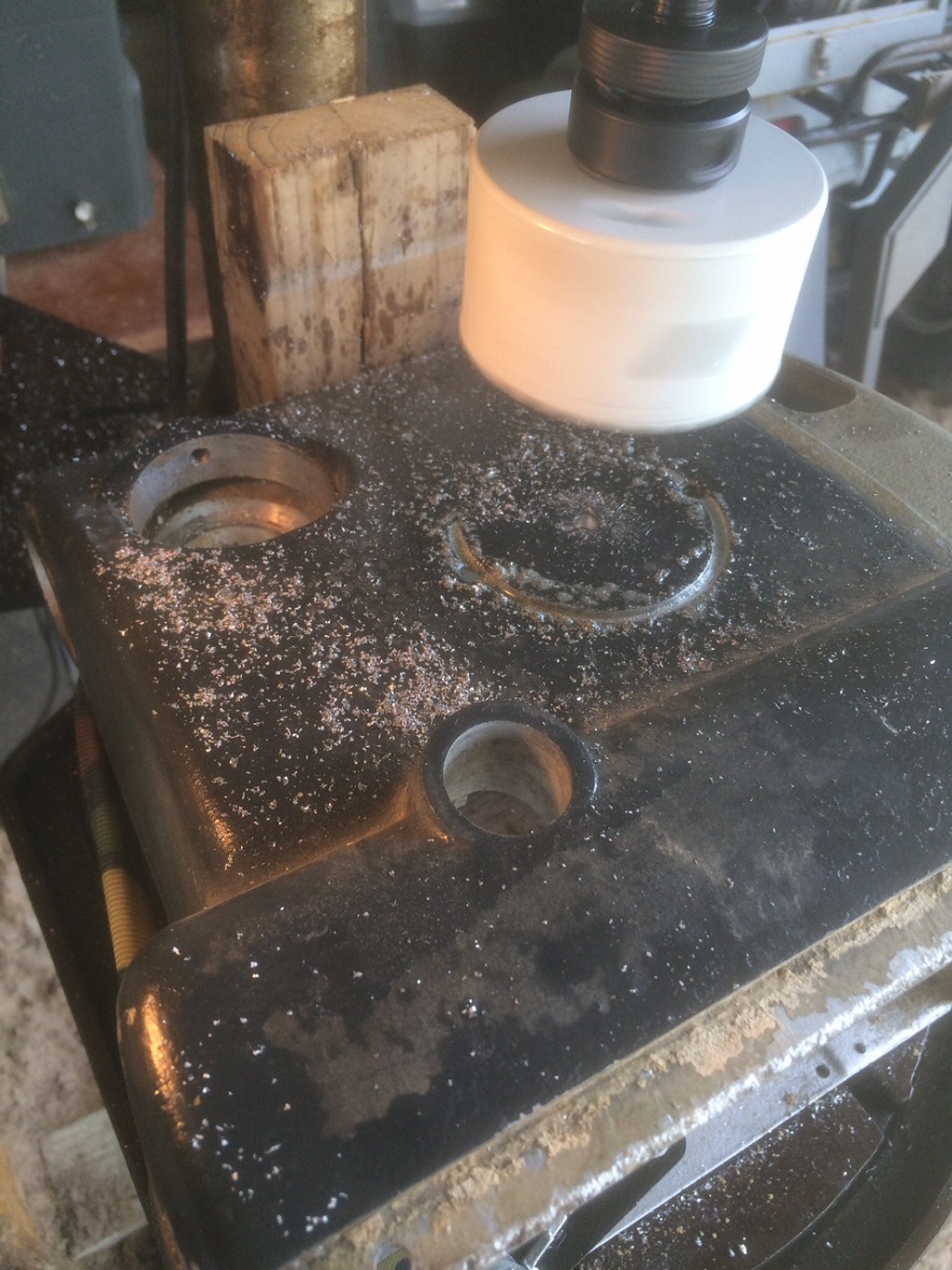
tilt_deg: -48.7
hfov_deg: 48.2
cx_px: 476
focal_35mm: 29
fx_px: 1063
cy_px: 635
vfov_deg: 61.7
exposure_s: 1/120
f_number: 2.2
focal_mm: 4.15
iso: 64
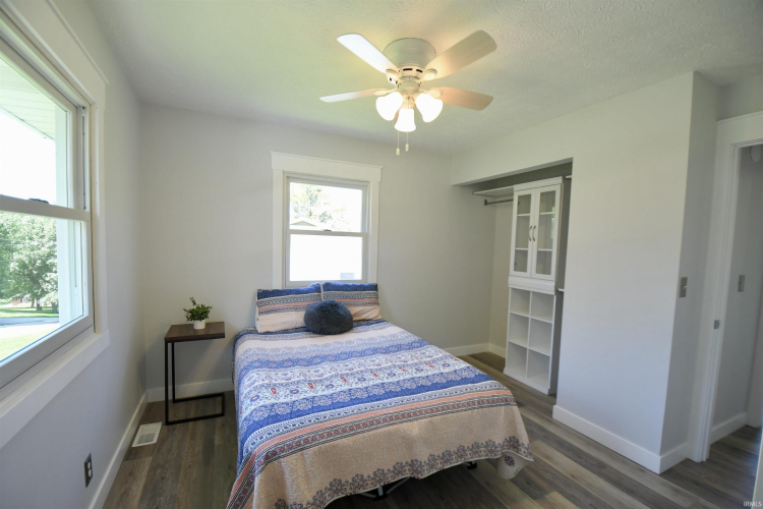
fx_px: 318
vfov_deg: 77.3
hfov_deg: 100.4
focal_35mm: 15
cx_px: 382
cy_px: 254
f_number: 3.5
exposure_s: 1/250
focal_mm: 10
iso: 720
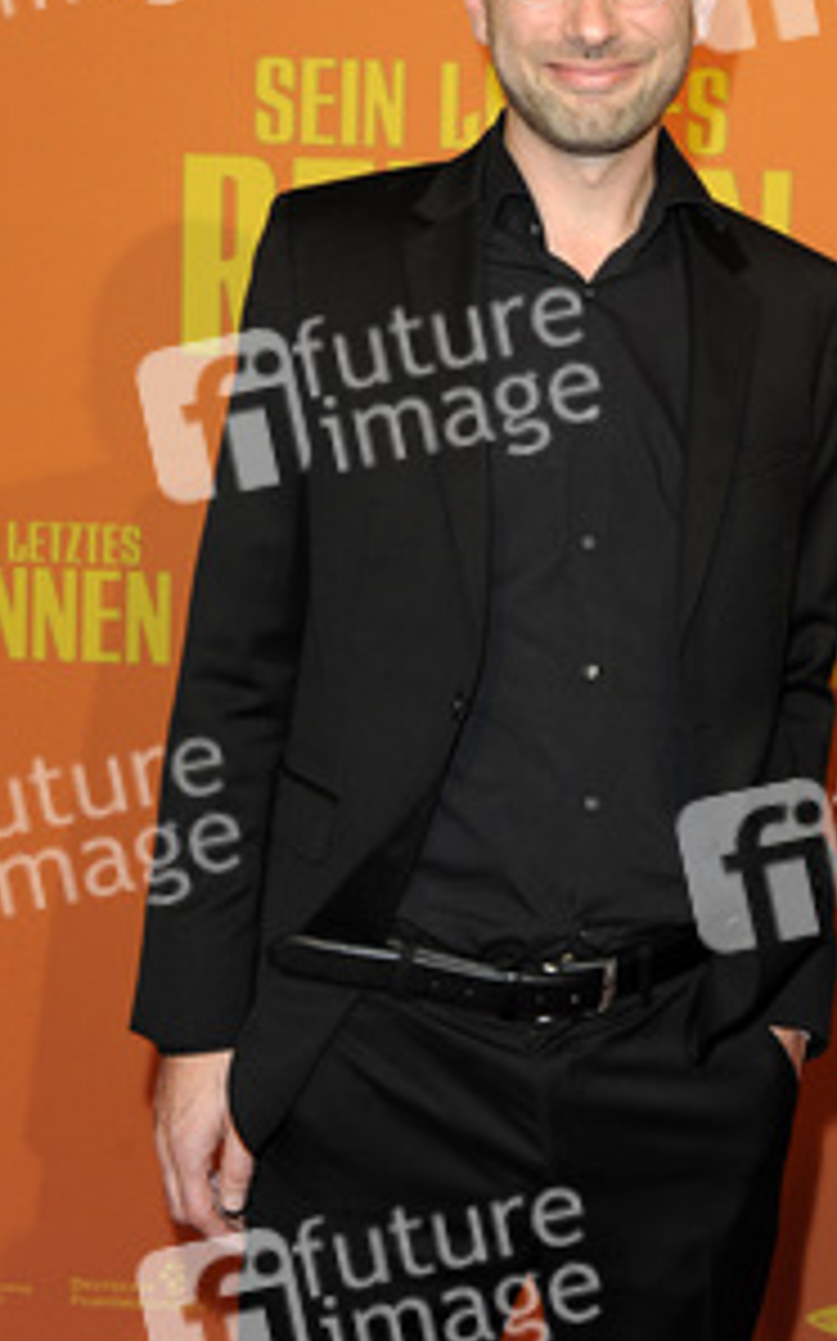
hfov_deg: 24.8
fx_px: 1900
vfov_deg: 38.9
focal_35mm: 52
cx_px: 502
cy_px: 621
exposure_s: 1/250
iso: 800
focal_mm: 38
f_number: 5.6
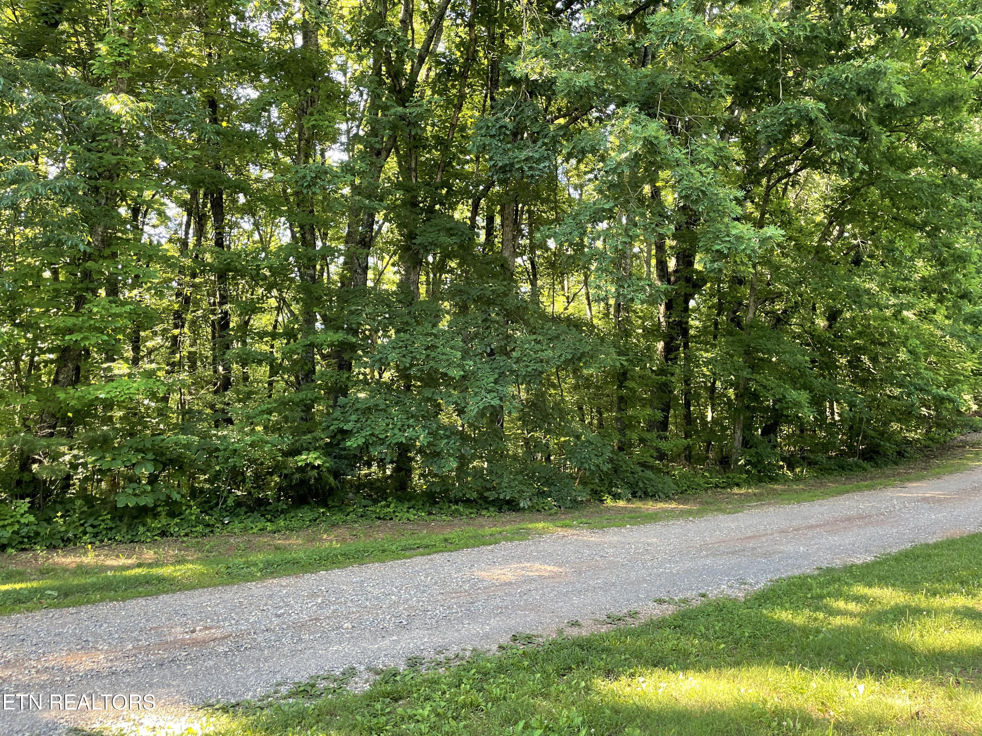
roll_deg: -0.8
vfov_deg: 53.1
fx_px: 738
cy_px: 368
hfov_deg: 67.3
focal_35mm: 26
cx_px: 491
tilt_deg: +4.0
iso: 80
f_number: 1.6
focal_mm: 4.2
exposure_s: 1/121
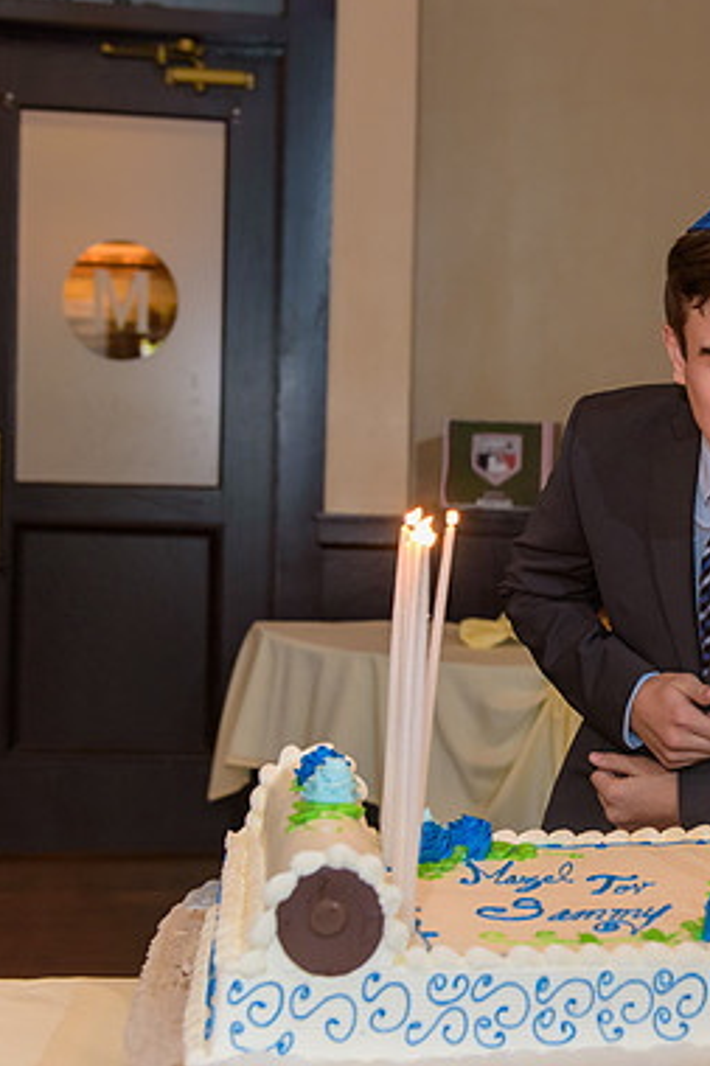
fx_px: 1717
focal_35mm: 58
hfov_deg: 22.6
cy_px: 532
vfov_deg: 34.5
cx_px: 676
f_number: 3.2
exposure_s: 1/125
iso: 1250
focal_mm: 38
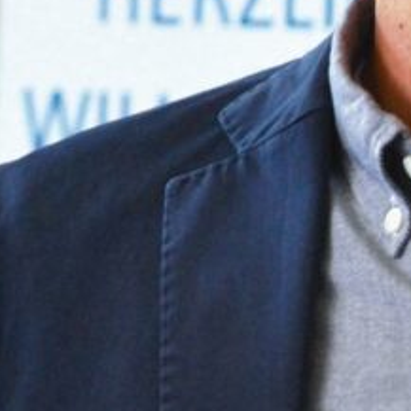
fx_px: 3085
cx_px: -45
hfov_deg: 7.6
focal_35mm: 230
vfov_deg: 7.5
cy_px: -206
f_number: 4.8
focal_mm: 29
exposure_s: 1/30
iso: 360
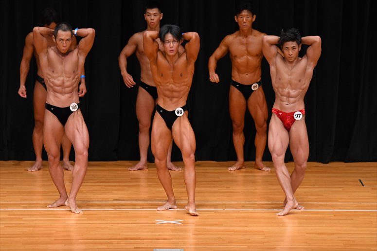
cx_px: 188
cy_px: 126
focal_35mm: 240
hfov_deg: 8.6
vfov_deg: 5.7
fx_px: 2512
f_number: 5.6
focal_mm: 160
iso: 3200
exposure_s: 1/400
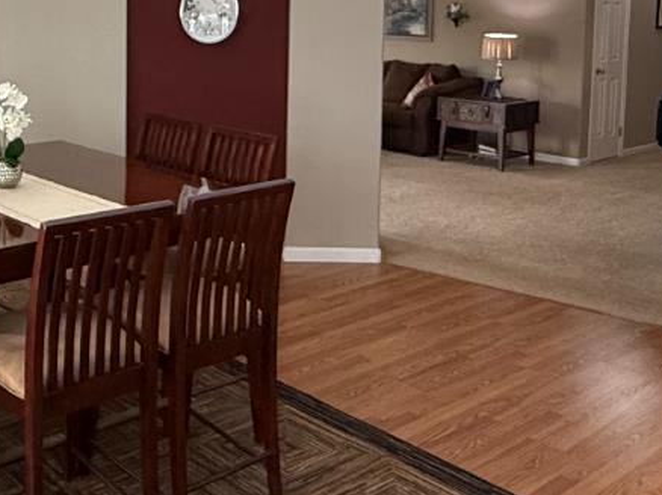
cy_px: 52
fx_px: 917
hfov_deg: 38.7
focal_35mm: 48
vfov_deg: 29.1
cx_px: 172
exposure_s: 1/120
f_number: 2.2
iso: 320
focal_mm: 2.22
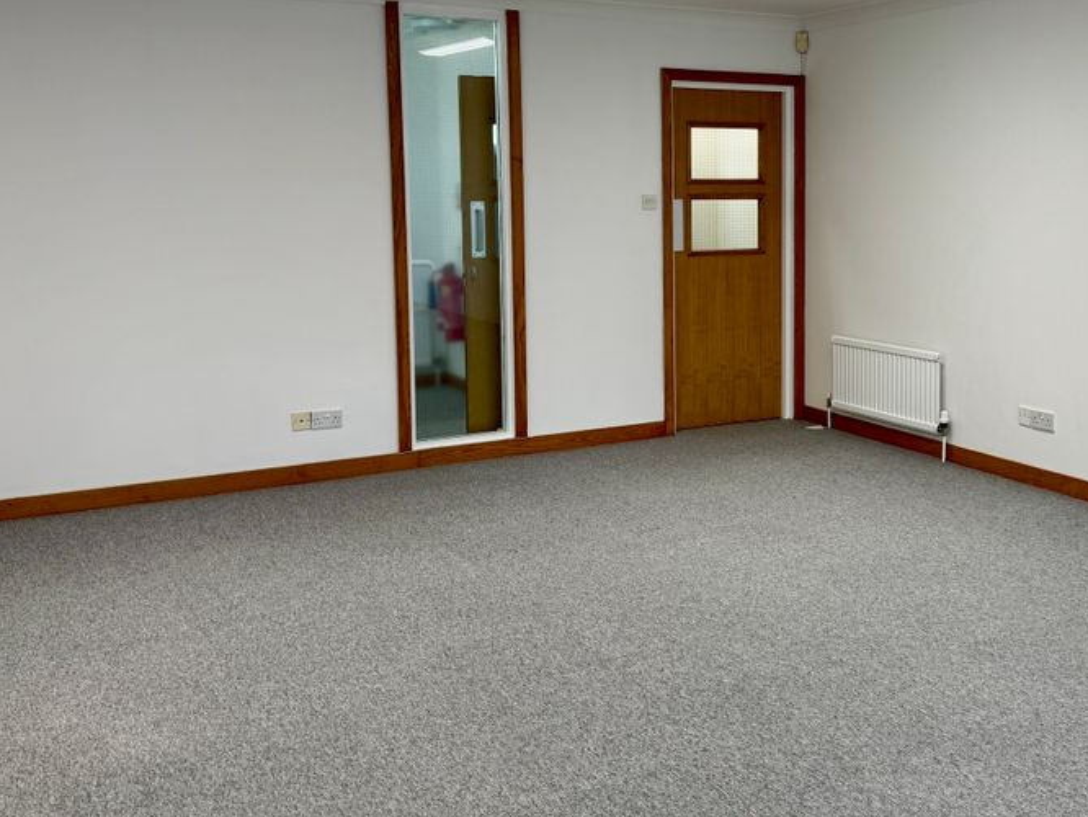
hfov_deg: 45.9
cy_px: 287
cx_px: 748
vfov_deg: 35.7
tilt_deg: -5.2
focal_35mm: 40
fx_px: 1258
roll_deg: +0.4
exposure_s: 1/100
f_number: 1.78
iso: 64
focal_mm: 6.76
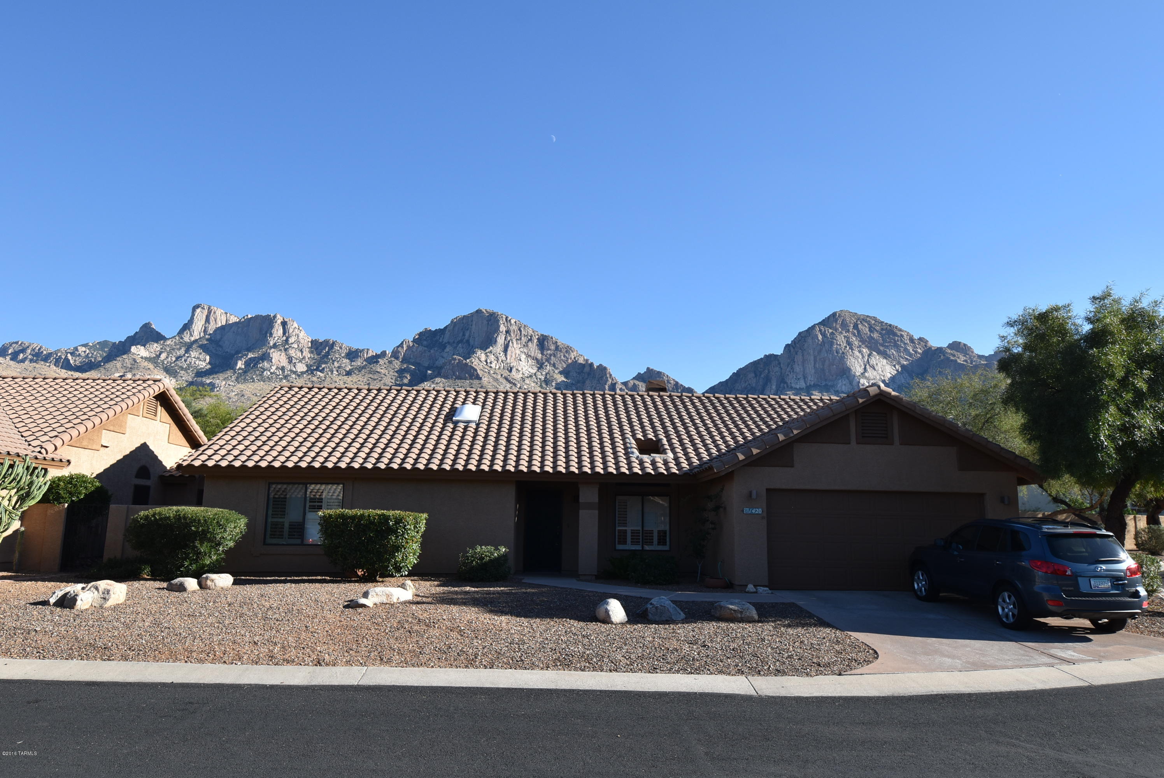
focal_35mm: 24
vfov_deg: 53.2
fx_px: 777
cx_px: 582
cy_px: 389
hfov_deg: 73.7
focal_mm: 16
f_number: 8
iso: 200
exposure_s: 1/250
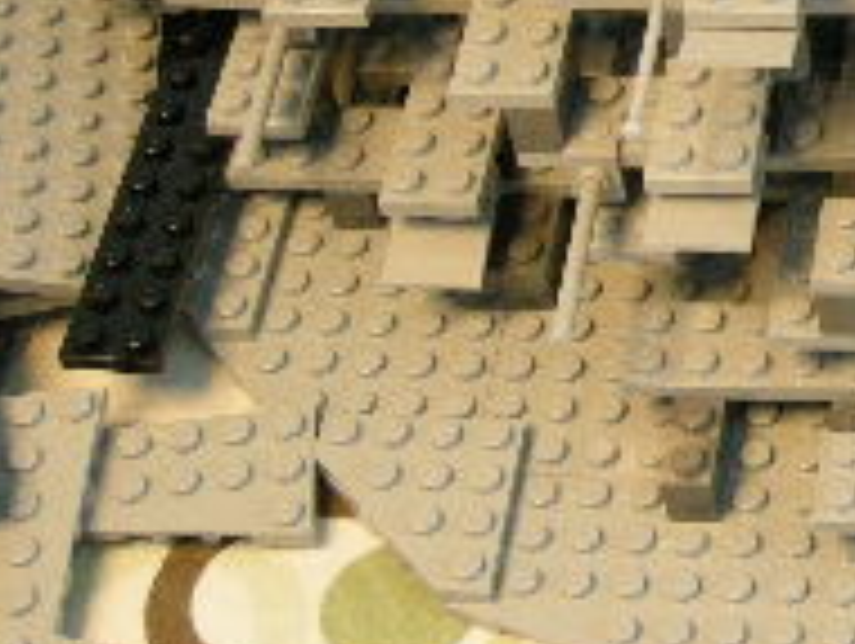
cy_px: -9
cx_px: 1364
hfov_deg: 14.9
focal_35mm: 121
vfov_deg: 12.1
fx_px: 2992
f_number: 2.7
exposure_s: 1/17.4
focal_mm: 7.5
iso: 400
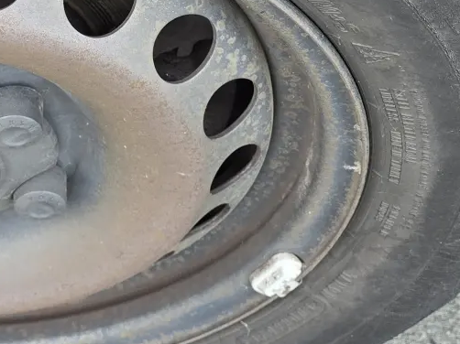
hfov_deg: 21.1
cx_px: -53
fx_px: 1169
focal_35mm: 88
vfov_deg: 16.3
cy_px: -27
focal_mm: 6.3
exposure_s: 1/180
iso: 50
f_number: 1.7
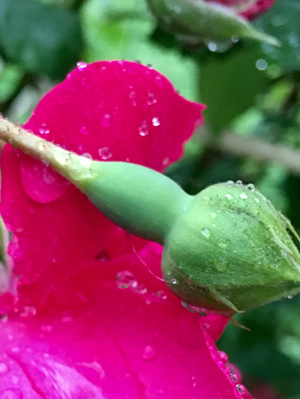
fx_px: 844
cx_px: -7
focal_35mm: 73
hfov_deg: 19.5
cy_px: 274
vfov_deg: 26.5
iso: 100
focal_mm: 4.15
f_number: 2.2
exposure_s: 1/17
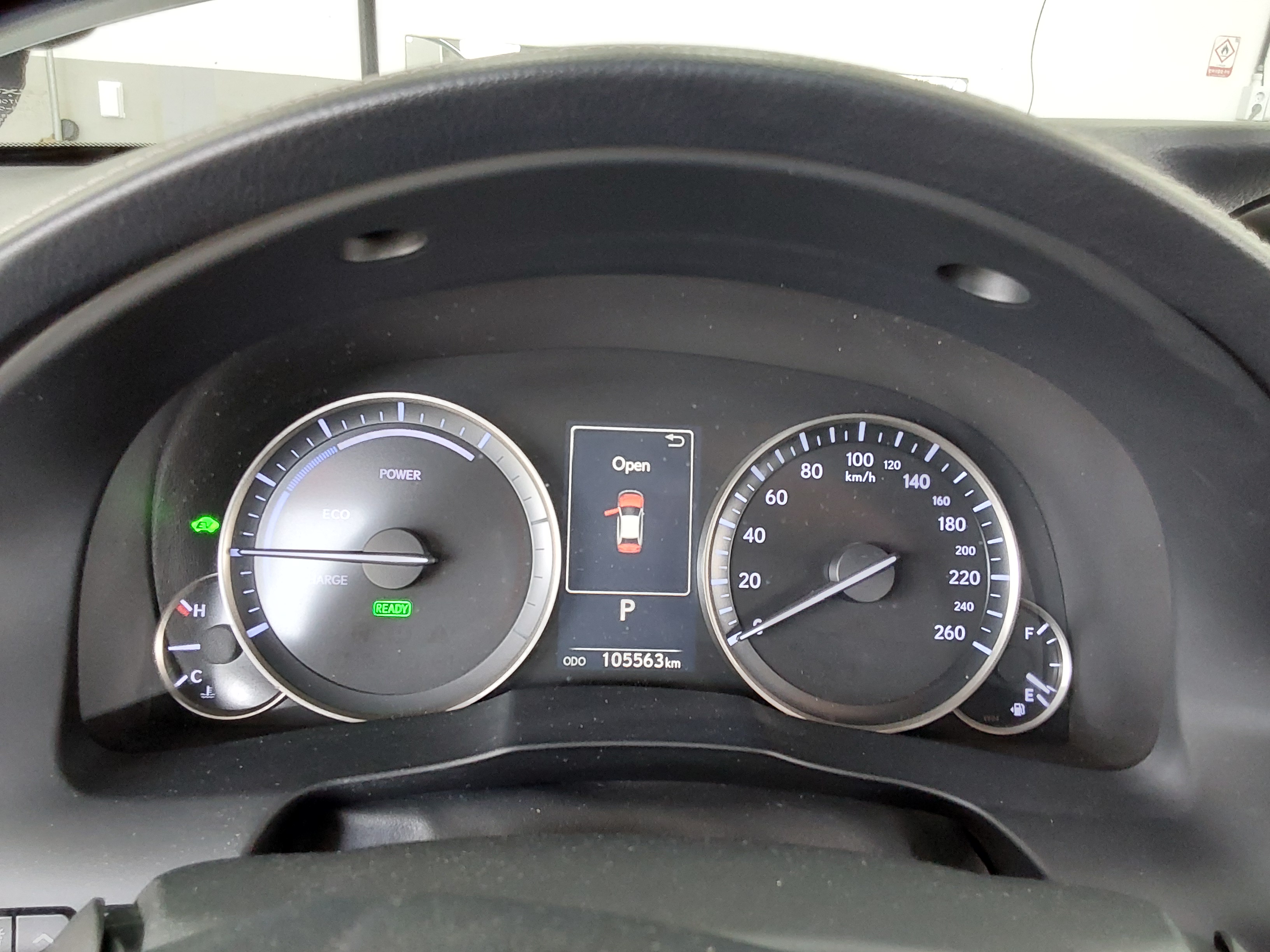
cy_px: 476
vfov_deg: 49.7
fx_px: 1027
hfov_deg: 63.4
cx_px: 635
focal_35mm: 28
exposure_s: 1/40
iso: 320
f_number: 1.9
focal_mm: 2.91
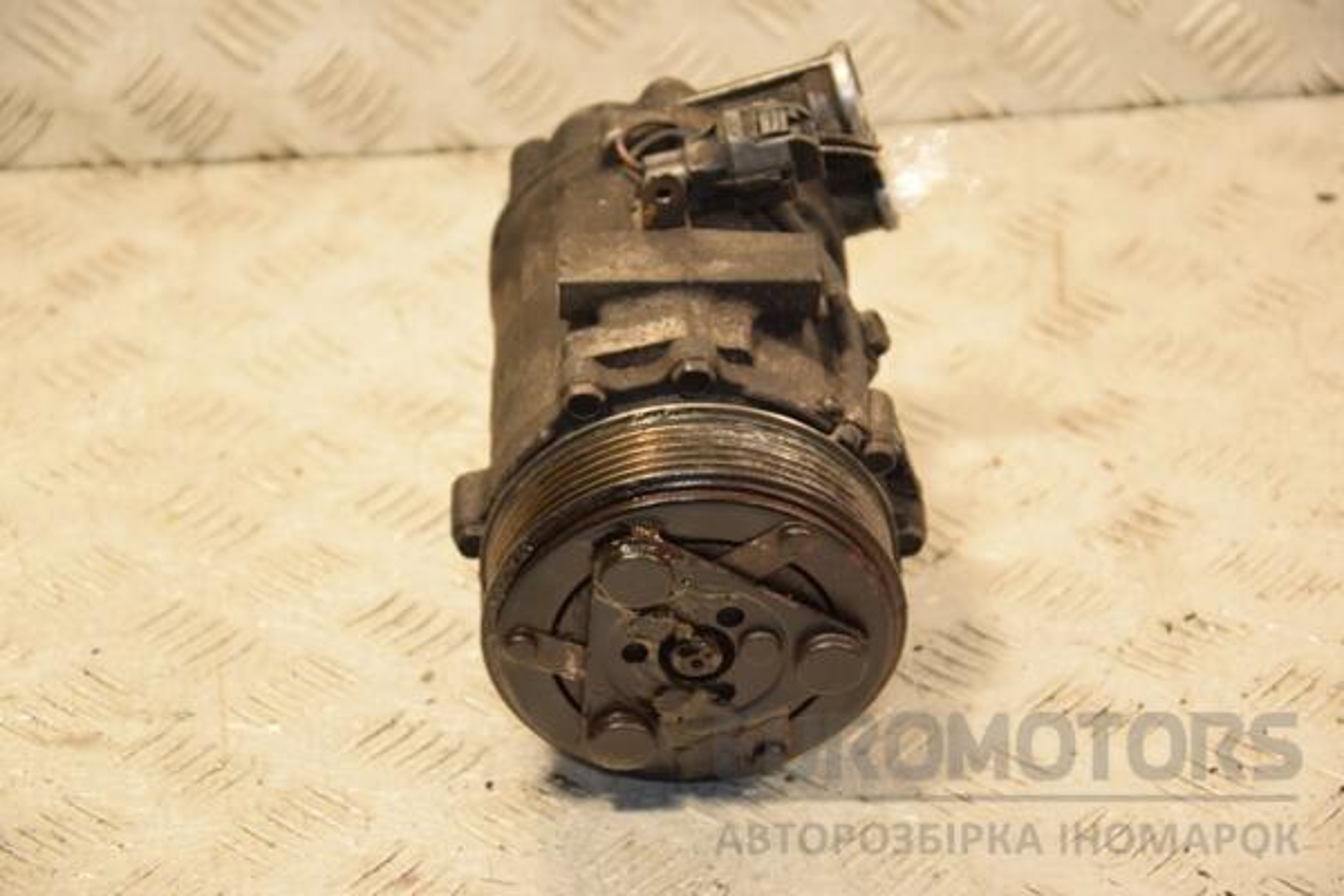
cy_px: 448
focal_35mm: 105
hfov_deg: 19.5
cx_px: 672
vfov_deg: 13.0
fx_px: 3920
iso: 800
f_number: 5.3
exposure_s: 1/160
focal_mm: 70
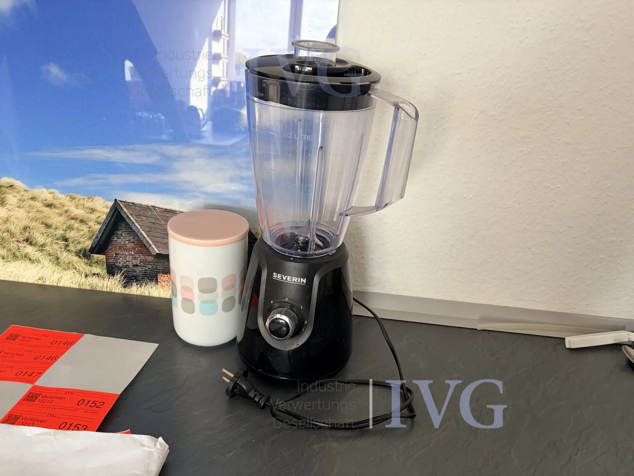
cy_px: 238
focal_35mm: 26
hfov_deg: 67.3
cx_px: 317
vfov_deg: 53.1
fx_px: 476
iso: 64
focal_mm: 5.96
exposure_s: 1/122
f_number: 1.6
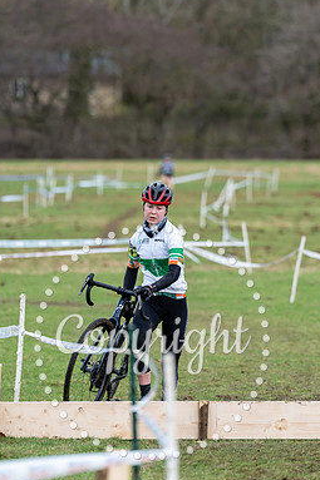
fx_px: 3136
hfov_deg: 5.8
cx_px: 176
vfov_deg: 8.8
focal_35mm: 235
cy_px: 236
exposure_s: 1/1000
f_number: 3.5
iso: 1250
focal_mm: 200
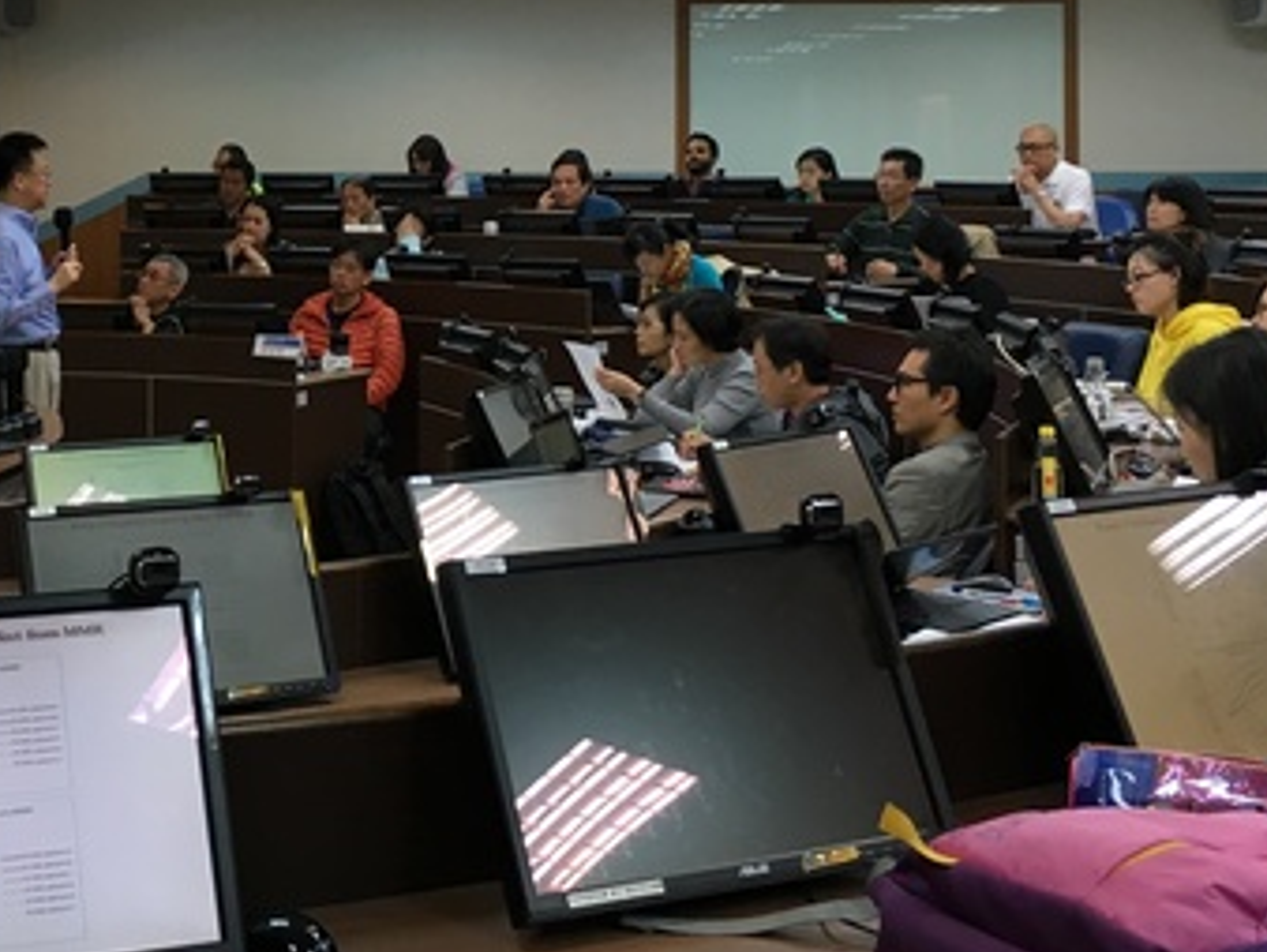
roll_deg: +0.5
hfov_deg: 31.5
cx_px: 296
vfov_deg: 23.9
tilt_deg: +0.1
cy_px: 137
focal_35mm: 60
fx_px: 2198
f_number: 2.2
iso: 32
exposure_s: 1/30
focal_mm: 4.15
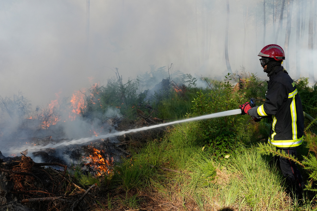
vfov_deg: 35.9
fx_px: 326
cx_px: 151
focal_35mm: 37
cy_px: 100
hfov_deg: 51.9
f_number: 5
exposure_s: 1/1000
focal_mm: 34
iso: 500
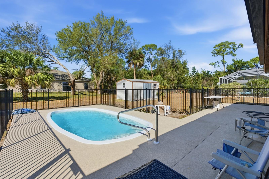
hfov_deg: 96.7
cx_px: 134
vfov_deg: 73.7
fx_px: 120
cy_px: 90
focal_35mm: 16
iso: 400
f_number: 9
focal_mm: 16
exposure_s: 1/5000
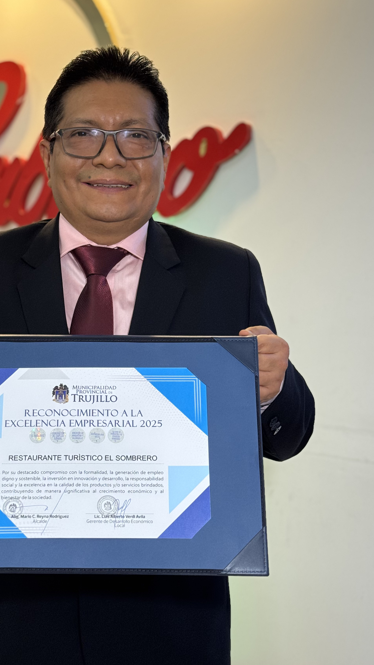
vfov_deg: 33.8
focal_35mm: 62
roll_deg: -0.8
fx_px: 1093
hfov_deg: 19.3
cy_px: 336
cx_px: 108
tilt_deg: -3.6
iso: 80
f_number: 1.78
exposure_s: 1/60
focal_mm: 6.76
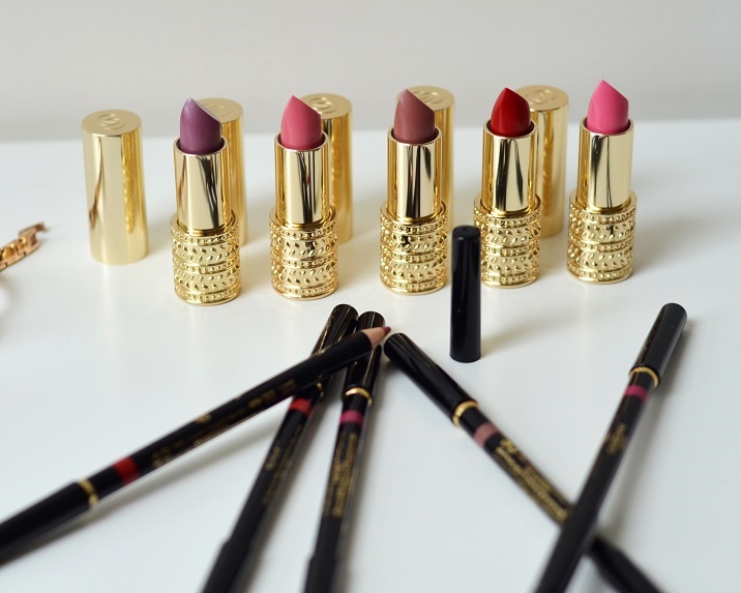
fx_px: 2150
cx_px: 331
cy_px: 339
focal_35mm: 98
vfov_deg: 15.7
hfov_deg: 19.6
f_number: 2.8
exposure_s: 1/60
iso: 400
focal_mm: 50
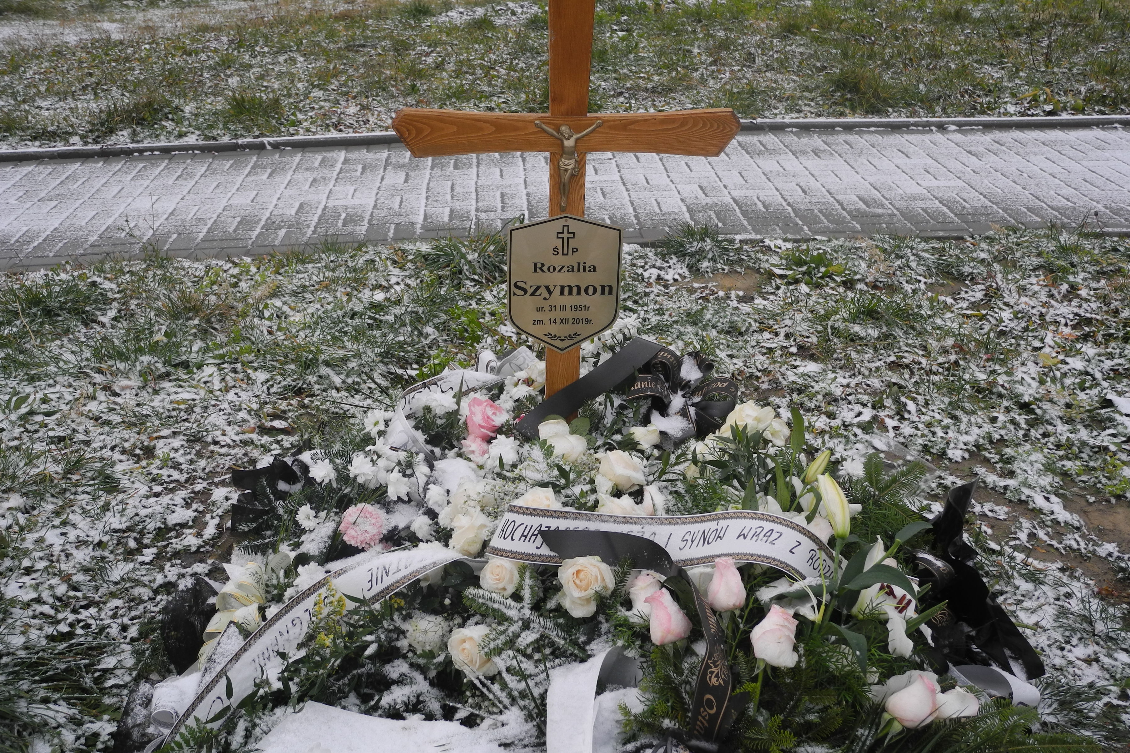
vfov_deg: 31.2
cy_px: 390
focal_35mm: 43
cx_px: 567
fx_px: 1350
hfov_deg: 45.4
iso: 100
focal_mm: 8.8
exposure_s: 1/320
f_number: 3.2
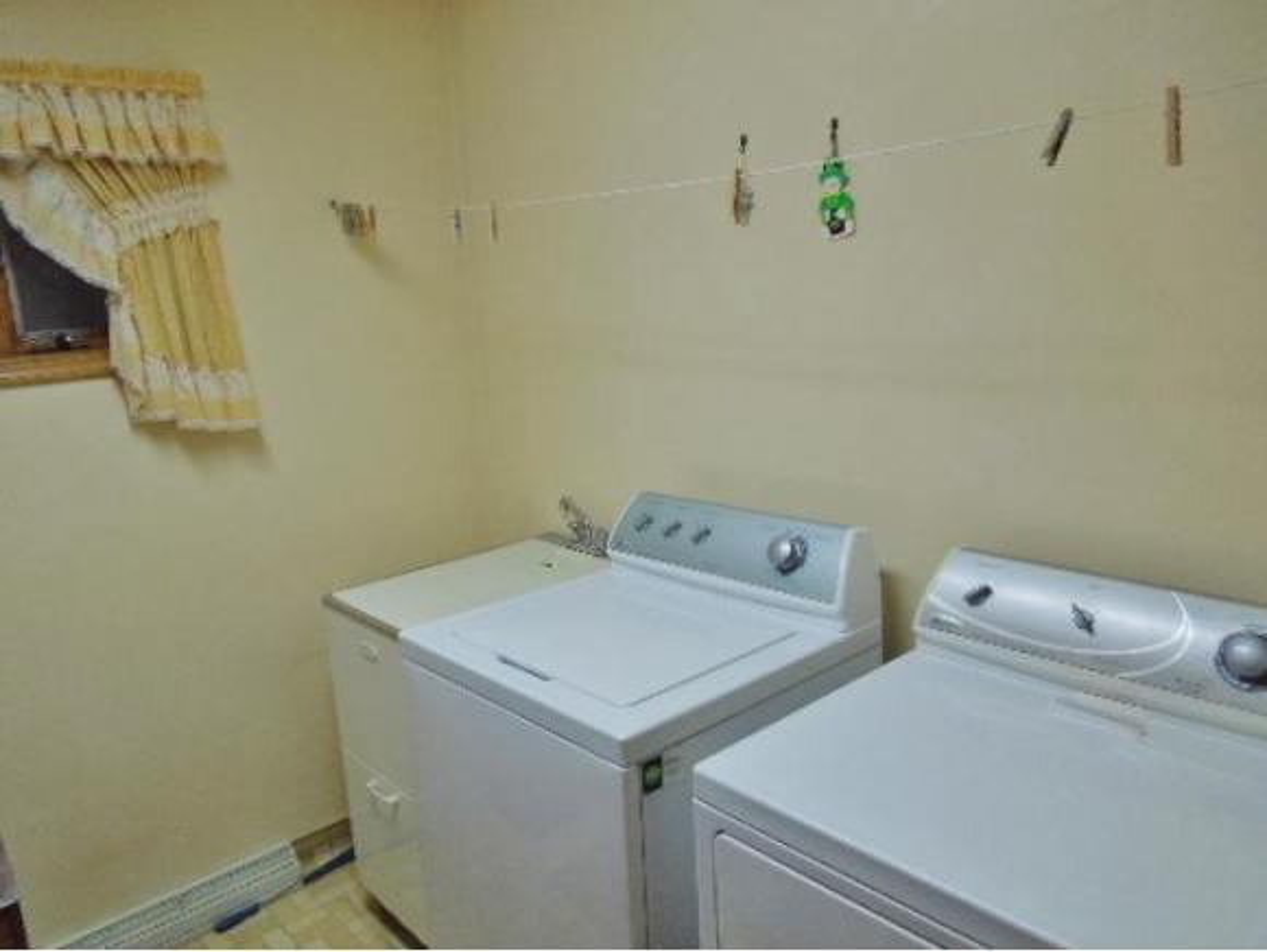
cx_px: 634
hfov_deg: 69.3
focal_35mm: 25
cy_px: 476
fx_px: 916
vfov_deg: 54.9
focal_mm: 4.5
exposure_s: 1/30
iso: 140
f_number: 3.3
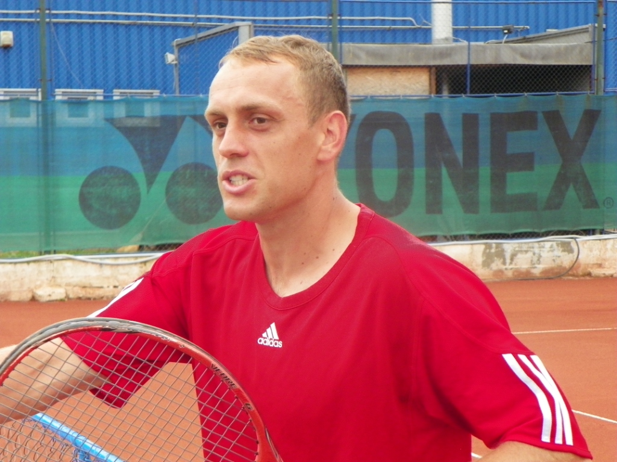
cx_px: 308
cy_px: 231
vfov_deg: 15.6
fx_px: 1693
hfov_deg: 20.7
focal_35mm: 95
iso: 250
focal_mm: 16.9
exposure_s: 1/200
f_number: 4
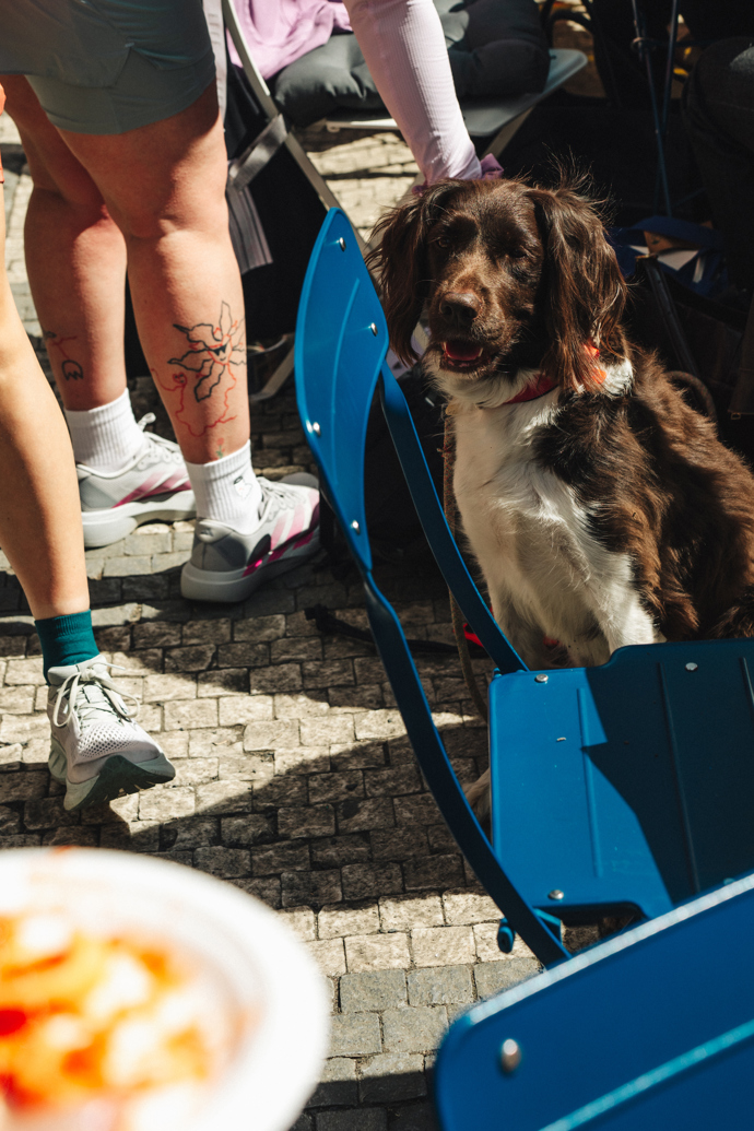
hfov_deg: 26.5
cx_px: 377
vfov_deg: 38.9
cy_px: 566
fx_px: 1602
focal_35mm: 51
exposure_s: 1/1000
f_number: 5
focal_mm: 51
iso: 125
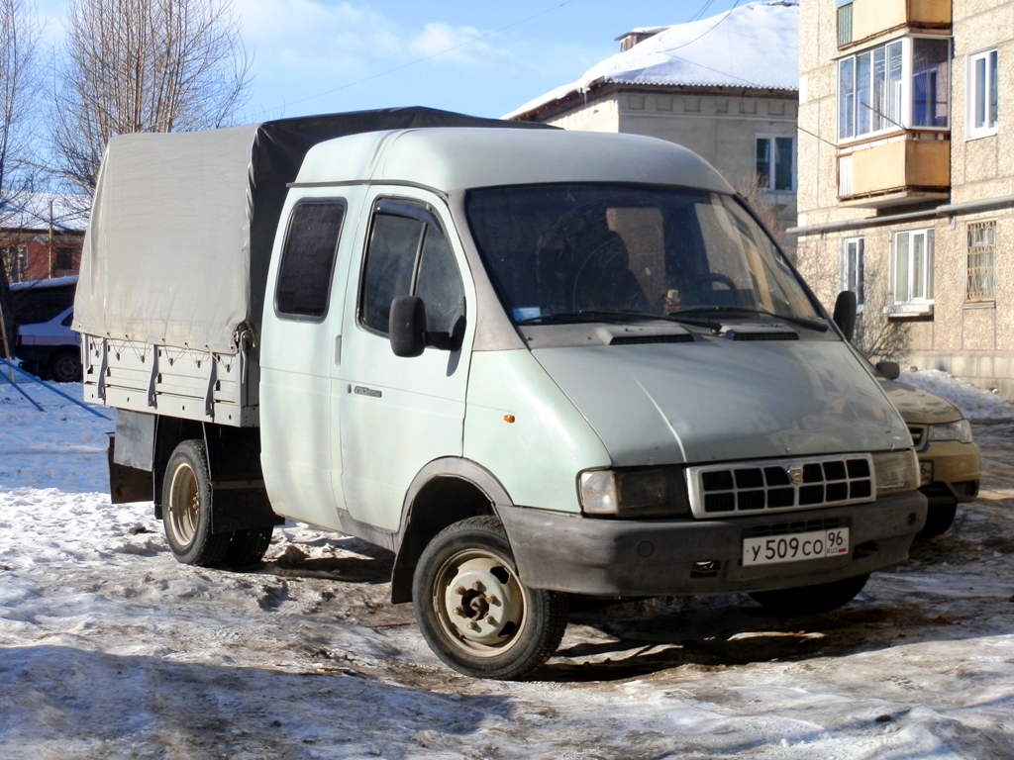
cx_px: 507
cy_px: 380
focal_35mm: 68
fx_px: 1992
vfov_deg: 21.6
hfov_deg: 28.6
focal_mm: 12.25
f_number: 3.8
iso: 64
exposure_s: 1/800
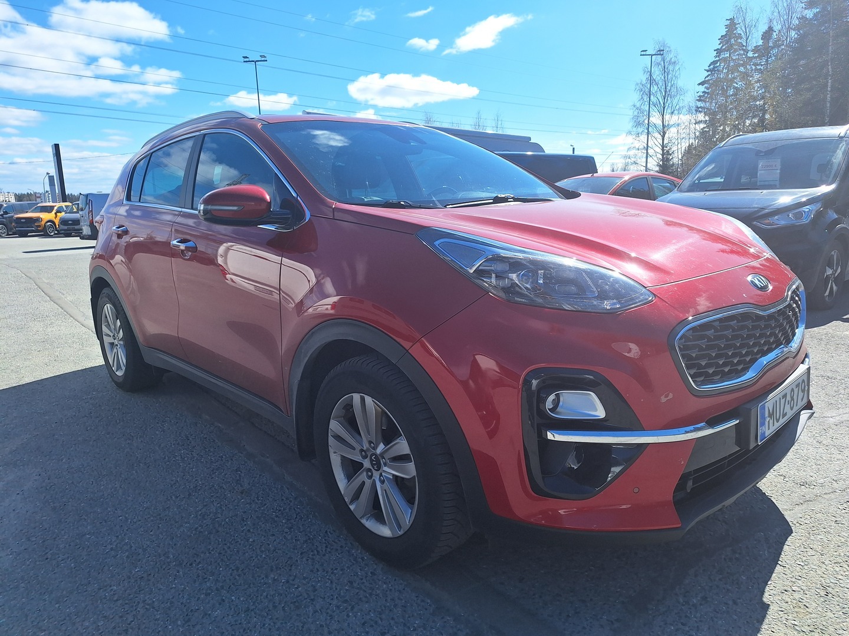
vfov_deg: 58.9
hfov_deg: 73.9
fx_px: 564
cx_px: 424
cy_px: 318
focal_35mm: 23
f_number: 1.8
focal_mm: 5.54
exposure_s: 1/2558
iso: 40
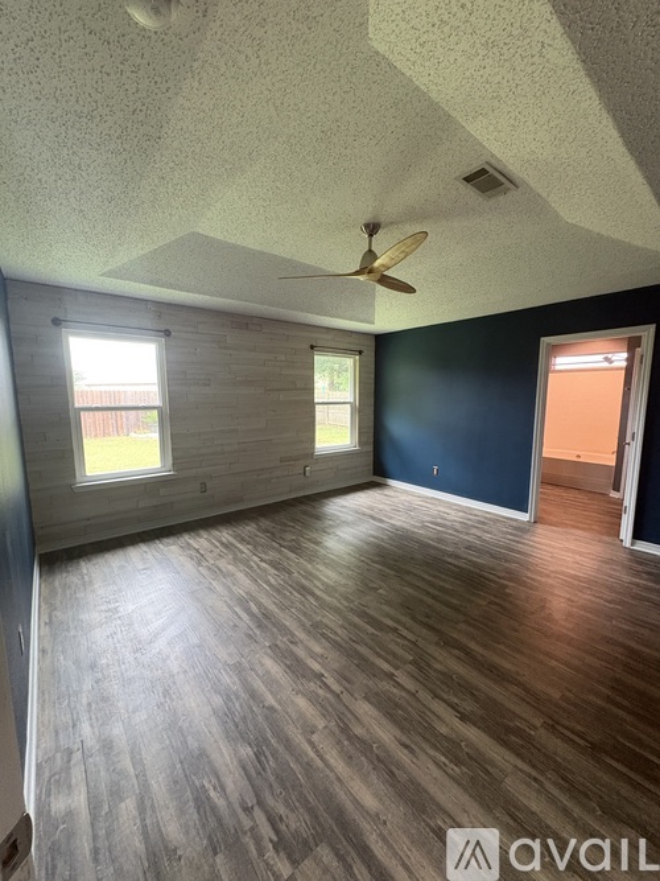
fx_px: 356
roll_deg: +0.3
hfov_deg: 85.7
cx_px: 330
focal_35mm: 14
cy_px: 440
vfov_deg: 102.1
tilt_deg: -7.9
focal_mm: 2.22
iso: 640
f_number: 2.2
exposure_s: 1/60
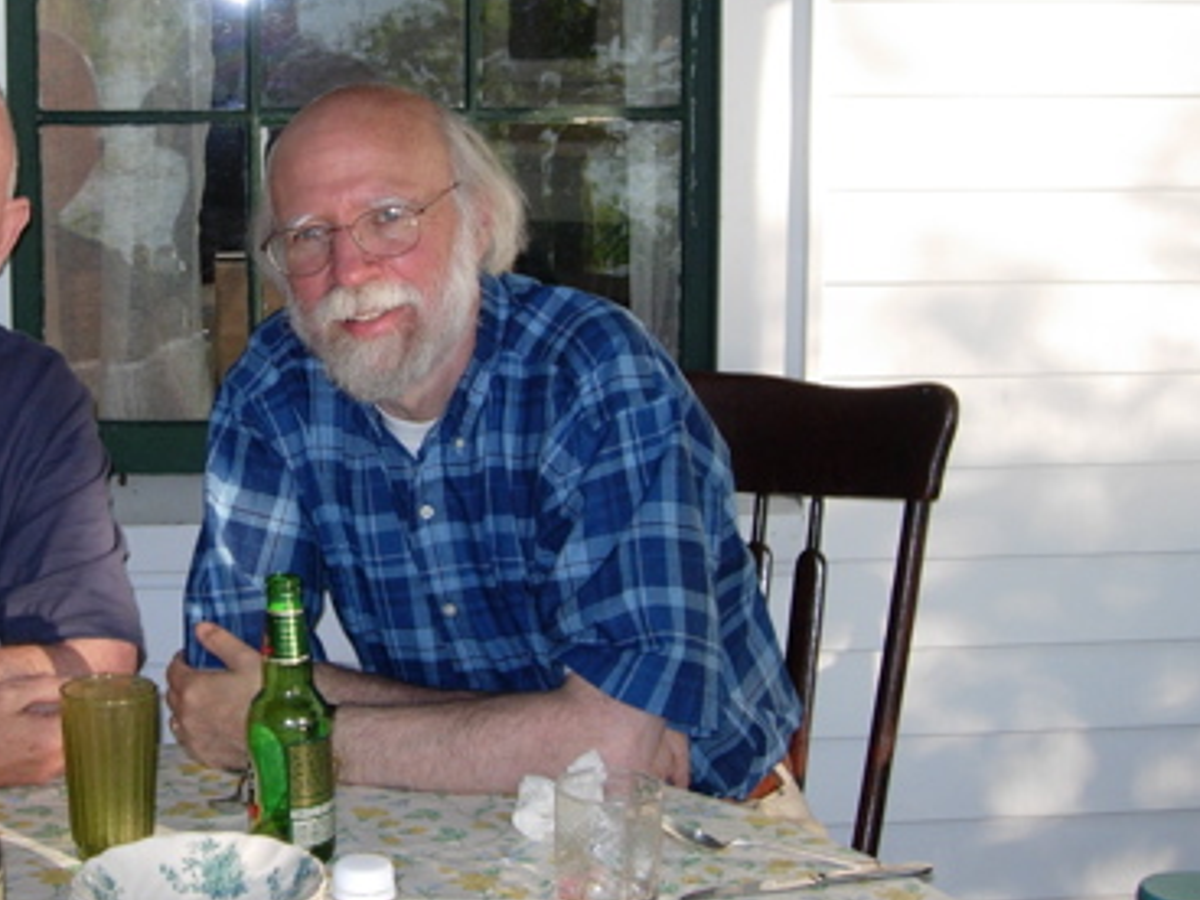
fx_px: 2288
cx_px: 333
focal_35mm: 66
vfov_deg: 22.2
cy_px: 290
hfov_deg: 29.0
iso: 79
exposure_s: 1/209
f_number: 2.8
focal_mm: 7.8
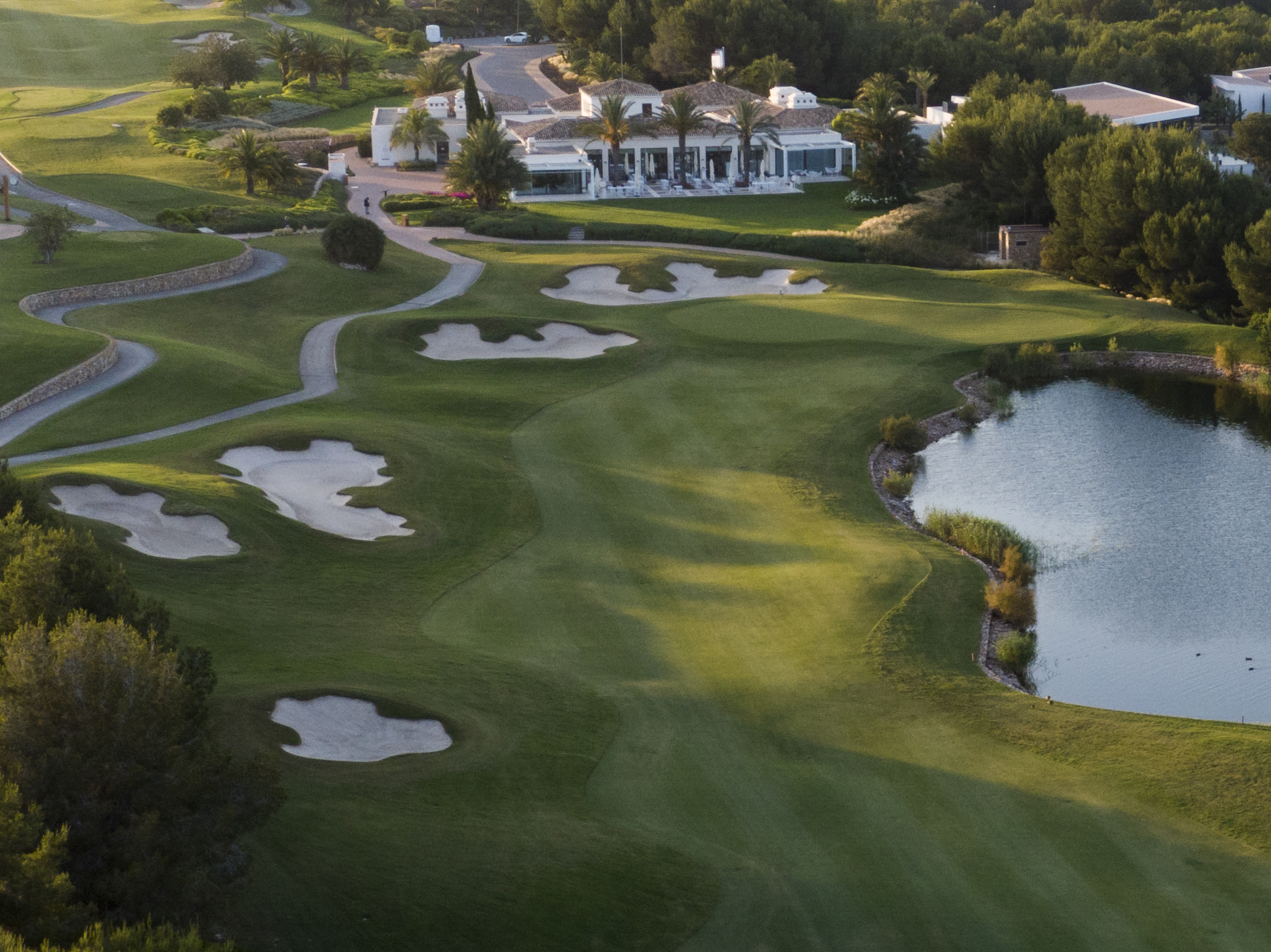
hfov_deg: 19.6
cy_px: 558
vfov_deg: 14.9
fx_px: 3634
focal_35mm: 99
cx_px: 1023
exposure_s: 1/240
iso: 100
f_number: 3.8
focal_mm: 8.6
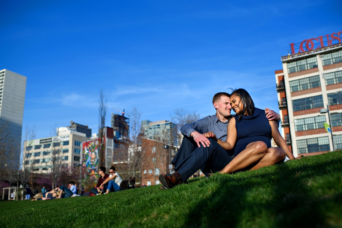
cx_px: 171
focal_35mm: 35
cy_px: 114
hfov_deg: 54.4
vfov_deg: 37.9
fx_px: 333
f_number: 2.8
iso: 100
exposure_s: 1/1600
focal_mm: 35
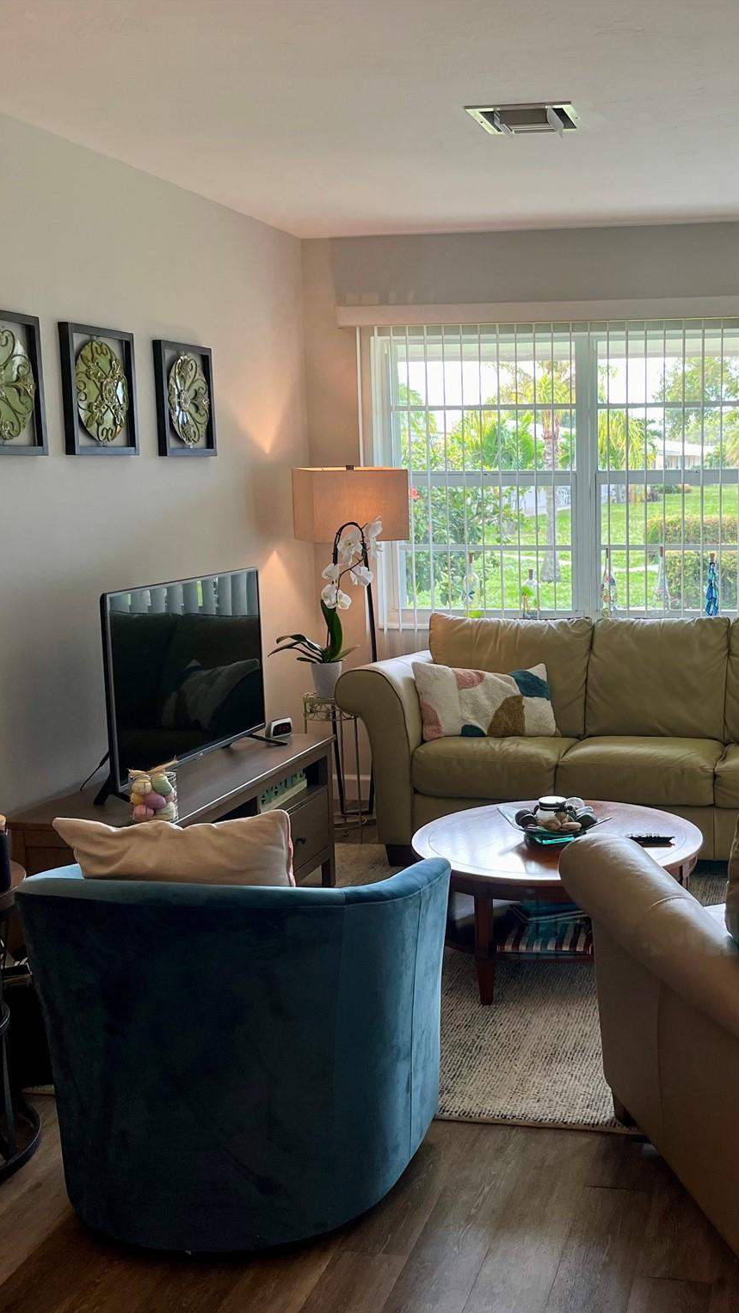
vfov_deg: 52.8
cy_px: 658
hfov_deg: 30.4
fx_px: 1324
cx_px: 603
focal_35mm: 38
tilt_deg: -7.9
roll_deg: +0.4
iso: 64
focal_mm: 5.1
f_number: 1.6
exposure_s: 1/120
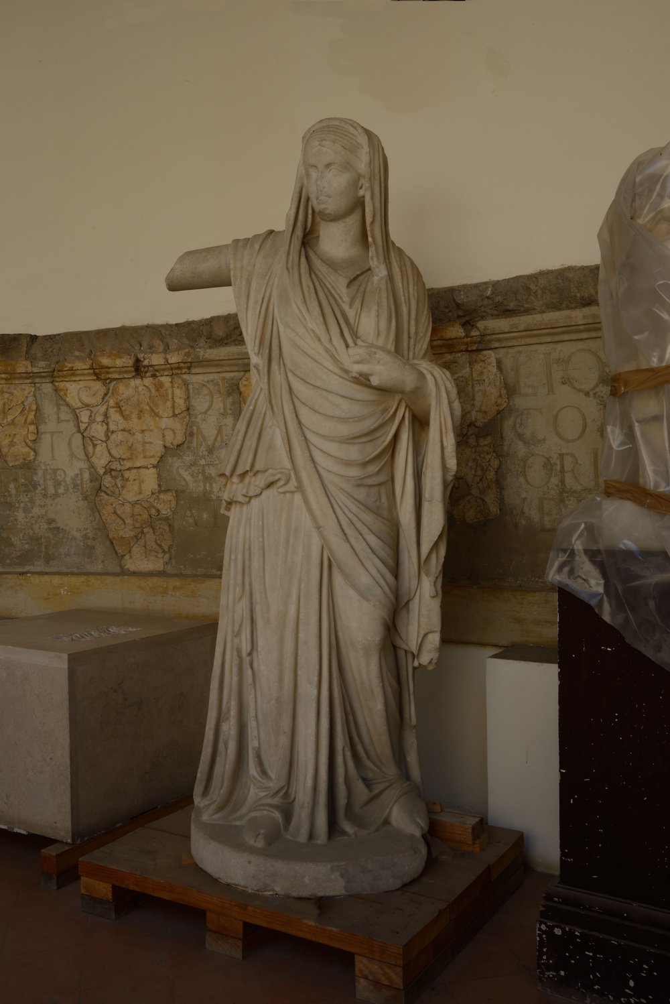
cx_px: 335
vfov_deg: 54.4
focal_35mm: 35
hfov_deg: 37.9
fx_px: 976
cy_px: 502
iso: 200
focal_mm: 35
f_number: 25
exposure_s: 1/8
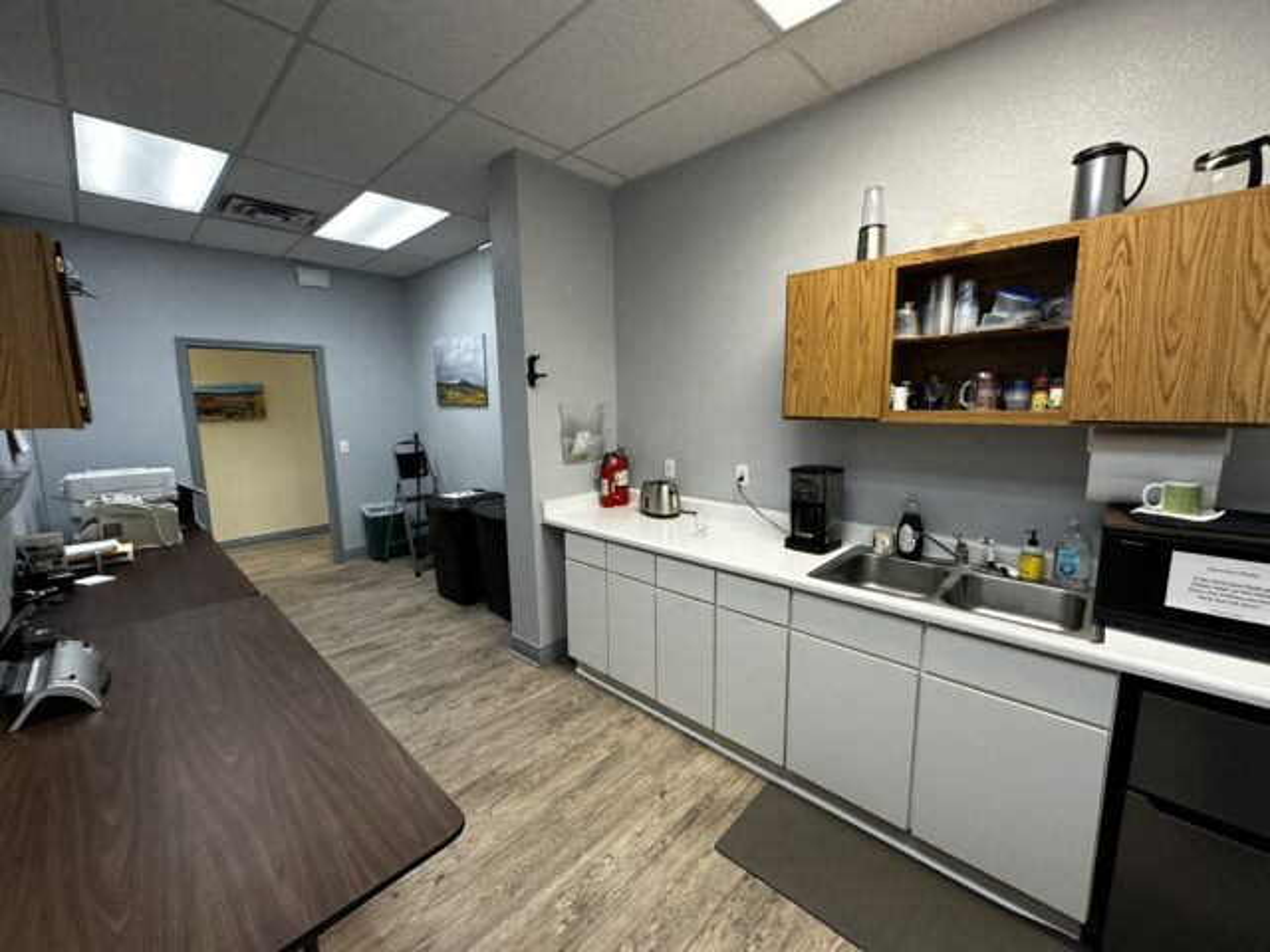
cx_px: 635
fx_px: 514
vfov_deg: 85.7
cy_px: 476
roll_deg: +0.5
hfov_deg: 102.1
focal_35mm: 14
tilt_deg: -7.5
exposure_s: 1/120
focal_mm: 2.22
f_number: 2.2
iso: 200
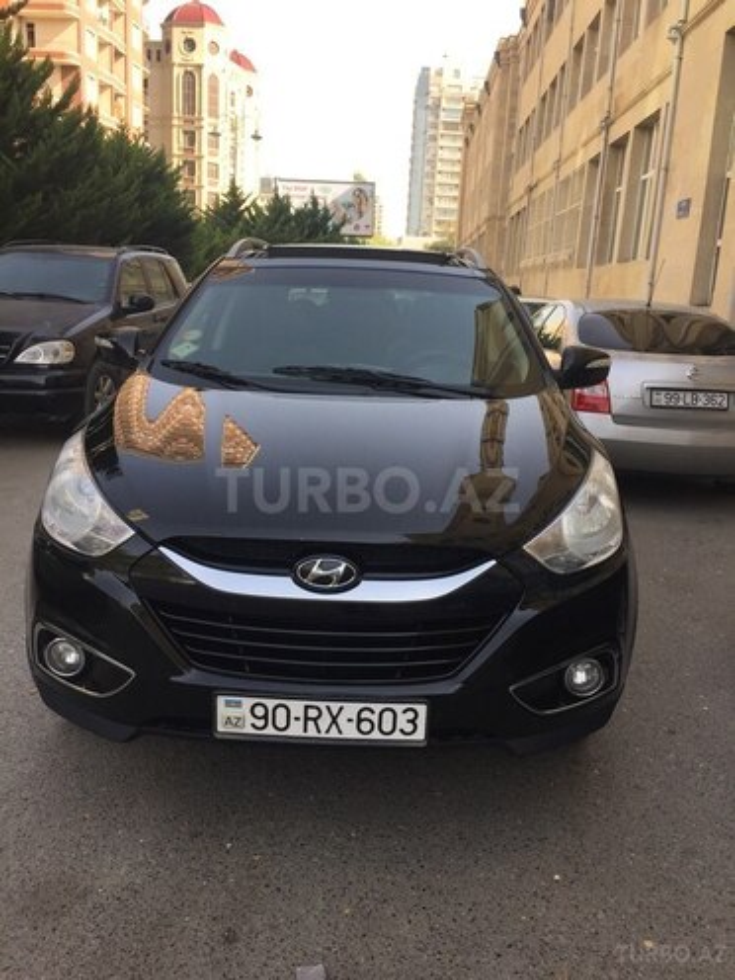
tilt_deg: -12.9
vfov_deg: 61.7
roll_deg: -3.8
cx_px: 368
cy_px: 490
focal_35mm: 29
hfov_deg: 48.2
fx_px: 821
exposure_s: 1/534
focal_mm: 4.15
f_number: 2.2
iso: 32
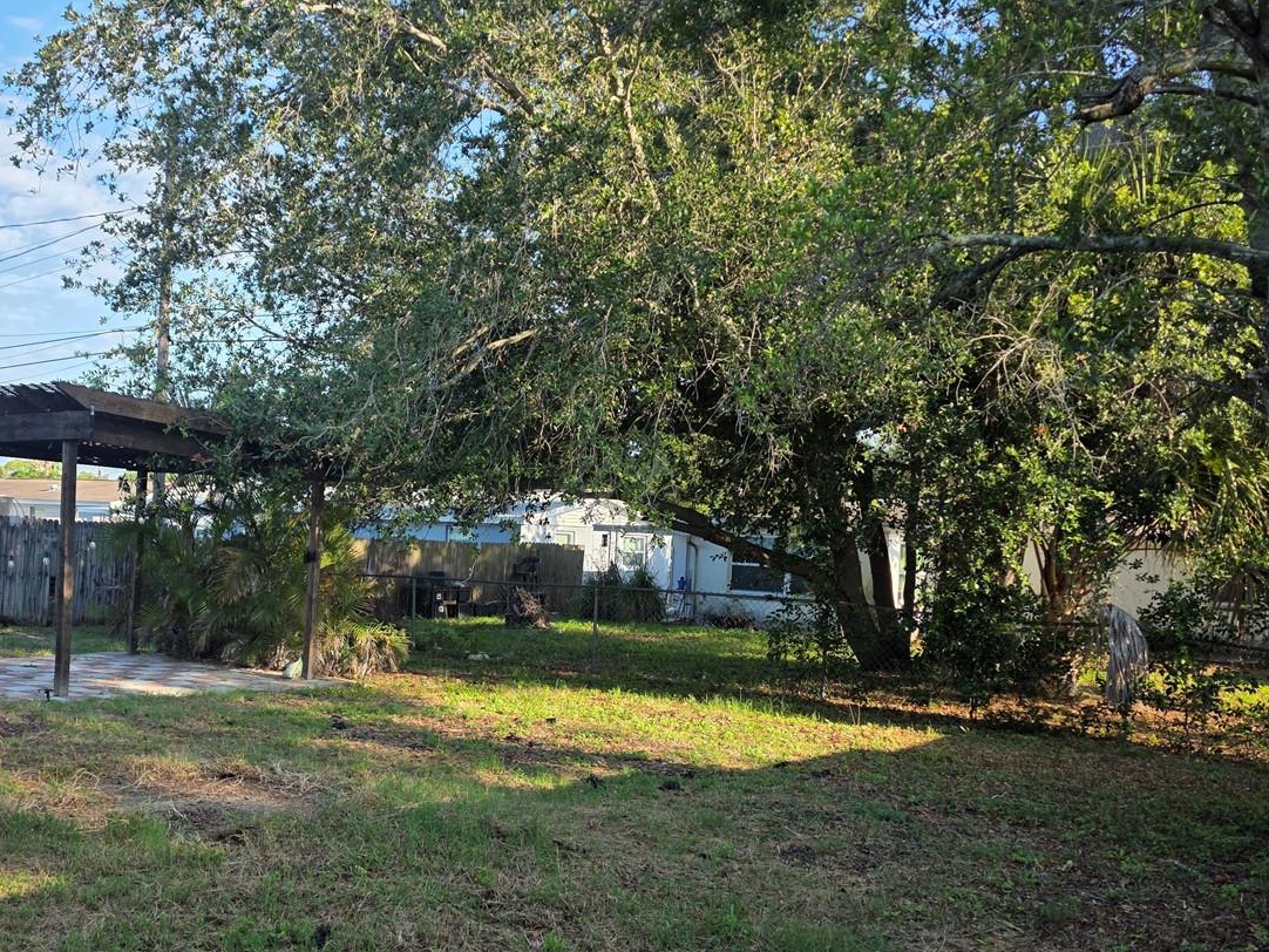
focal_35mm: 34
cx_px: 480
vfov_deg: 41.7
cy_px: 557
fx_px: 1247
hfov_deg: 53.4
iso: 80
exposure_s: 1/1930
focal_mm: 6.3
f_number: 1.7
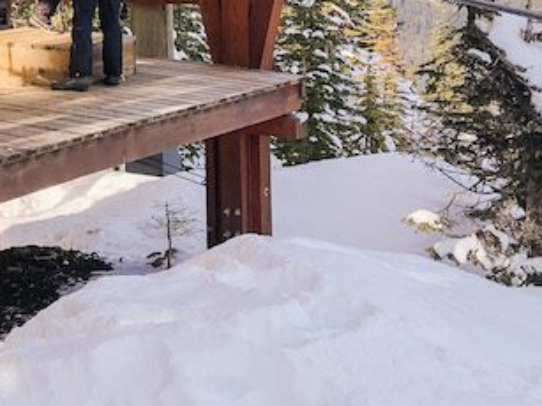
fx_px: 1143
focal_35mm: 73
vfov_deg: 19.1
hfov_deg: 26.2
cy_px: -71
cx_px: 104
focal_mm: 4
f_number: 1.8
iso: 20
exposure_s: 1/850
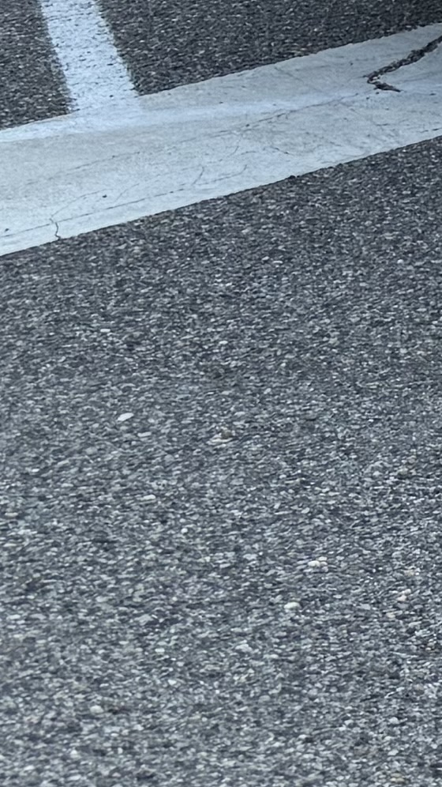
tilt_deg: -6.5
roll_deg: +0.5
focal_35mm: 150
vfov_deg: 13.1
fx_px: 3126
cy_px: -563
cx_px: 1800
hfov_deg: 6.5
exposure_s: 1/2907
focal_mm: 6.76
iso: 100
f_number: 1.78
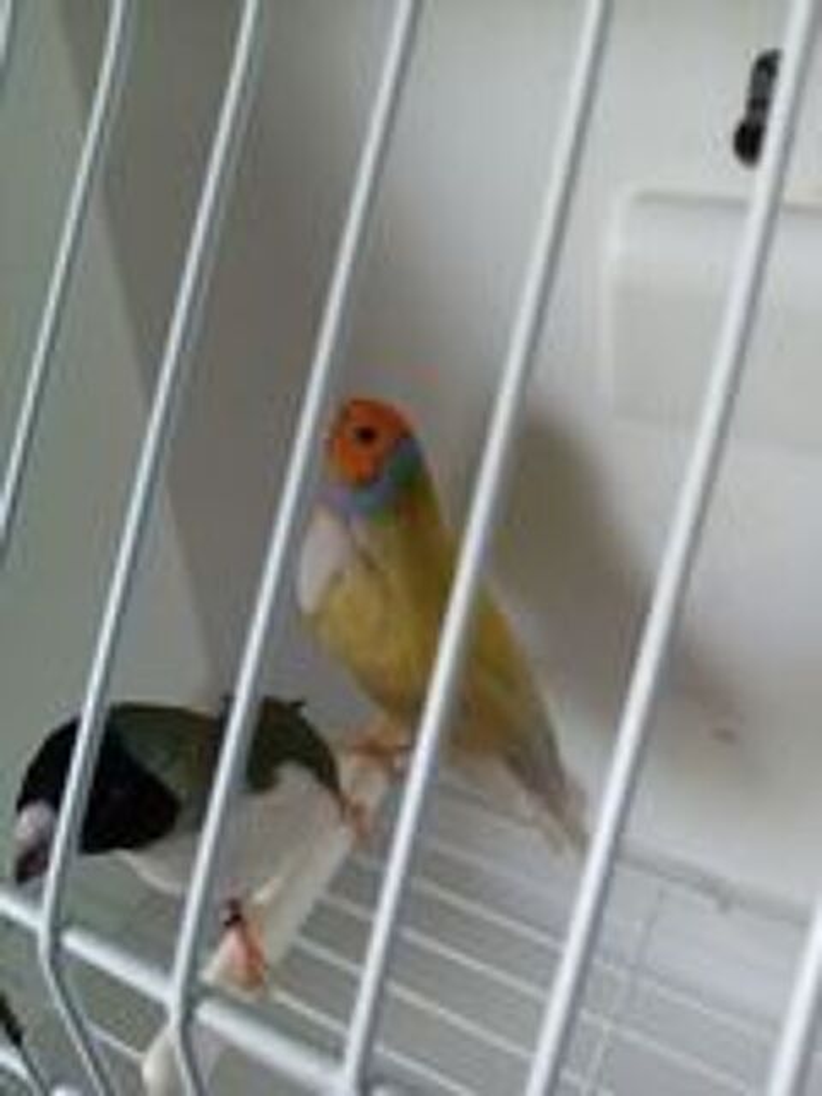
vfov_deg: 67.3
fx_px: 823
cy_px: 548
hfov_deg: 53.1
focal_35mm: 26
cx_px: 411
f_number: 1.8
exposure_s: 1/100
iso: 197
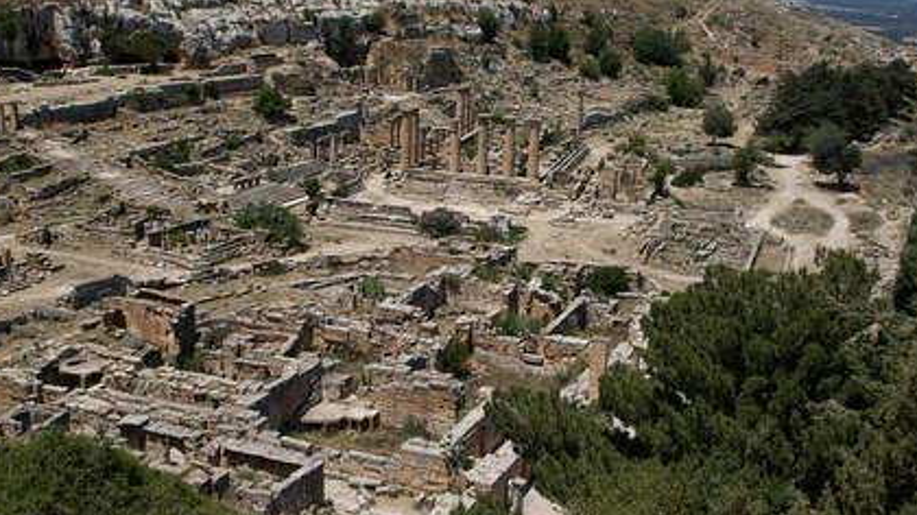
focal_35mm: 46
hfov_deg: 44.6
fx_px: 1118
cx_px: 452
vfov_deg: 25.9
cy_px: 244
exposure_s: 1/100
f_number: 9
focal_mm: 28
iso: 100
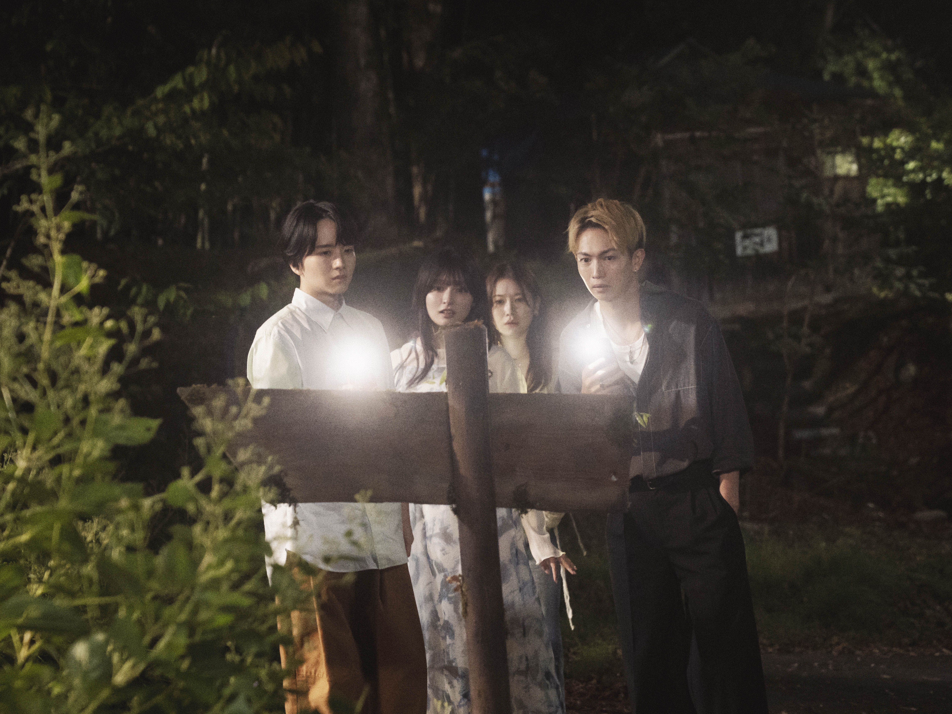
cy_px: 358
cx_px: 510
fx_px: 2090
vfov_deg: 19.4
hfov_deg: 25.7
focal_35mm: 76
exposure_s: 1/100
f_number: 4
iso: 8000
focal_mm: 70
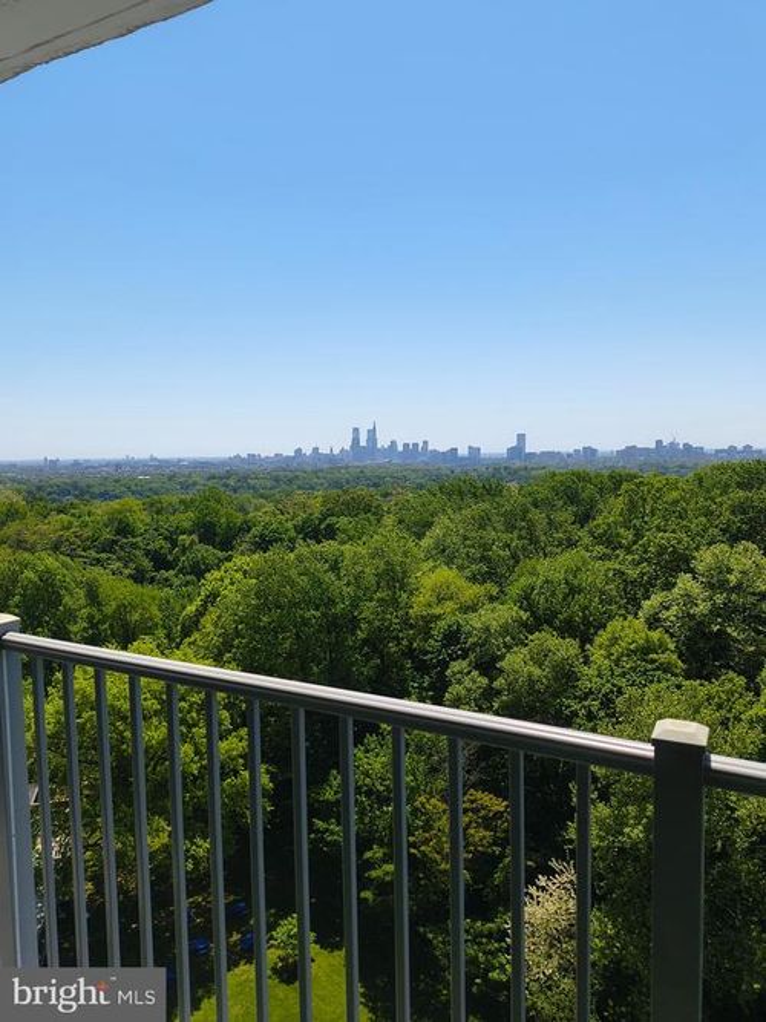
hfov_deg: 54.9
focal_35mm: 25
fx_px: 738
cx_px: 383
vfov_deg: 69.4
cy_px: 511
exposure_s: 1/1457
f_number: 1.7
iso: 100
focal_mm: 4.68
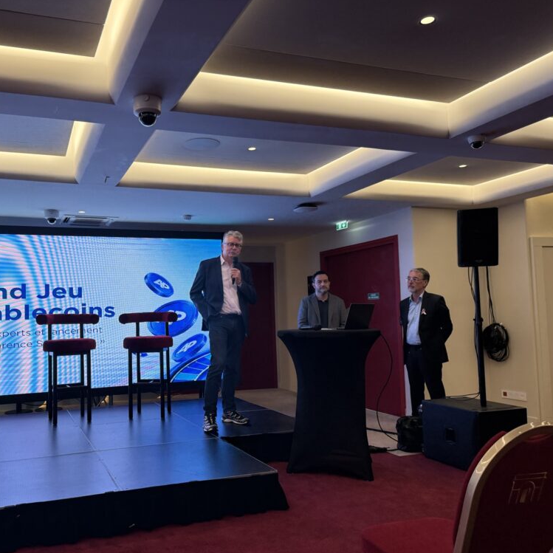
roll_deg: +0.2
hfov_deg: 54.5
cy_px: 281
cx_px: 185
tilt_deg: +3.4
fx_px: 524
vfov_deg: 55.6
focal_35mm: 29
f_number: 1.78
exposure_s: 1/120
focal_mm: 6.76
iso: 200
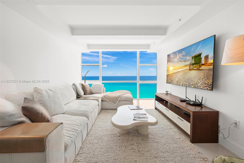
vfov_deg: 81.2
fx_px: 95
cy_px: 82
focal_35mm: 14
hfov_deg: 104.3
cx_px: 122
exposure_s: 1/30
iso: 250
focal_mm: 14
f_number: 8
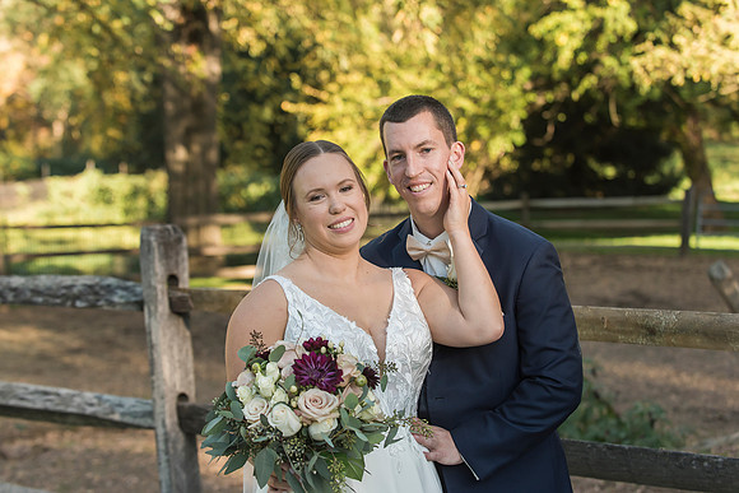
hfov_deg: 27.4
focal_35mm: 74
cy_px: 243
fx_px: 1514
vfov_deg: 18.5
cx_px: 357
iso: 800
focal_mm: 70
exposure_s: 1/1000
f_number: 4
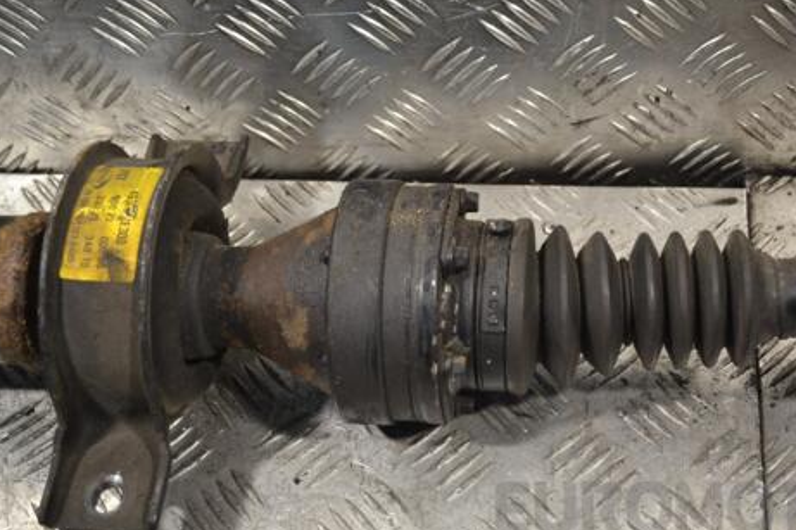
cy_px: 278
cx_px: 463
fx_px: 1252
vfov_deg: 23.9
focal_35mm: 57
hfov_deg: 35.2
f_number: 4.5
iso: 400
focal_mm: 29
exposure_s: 1/80
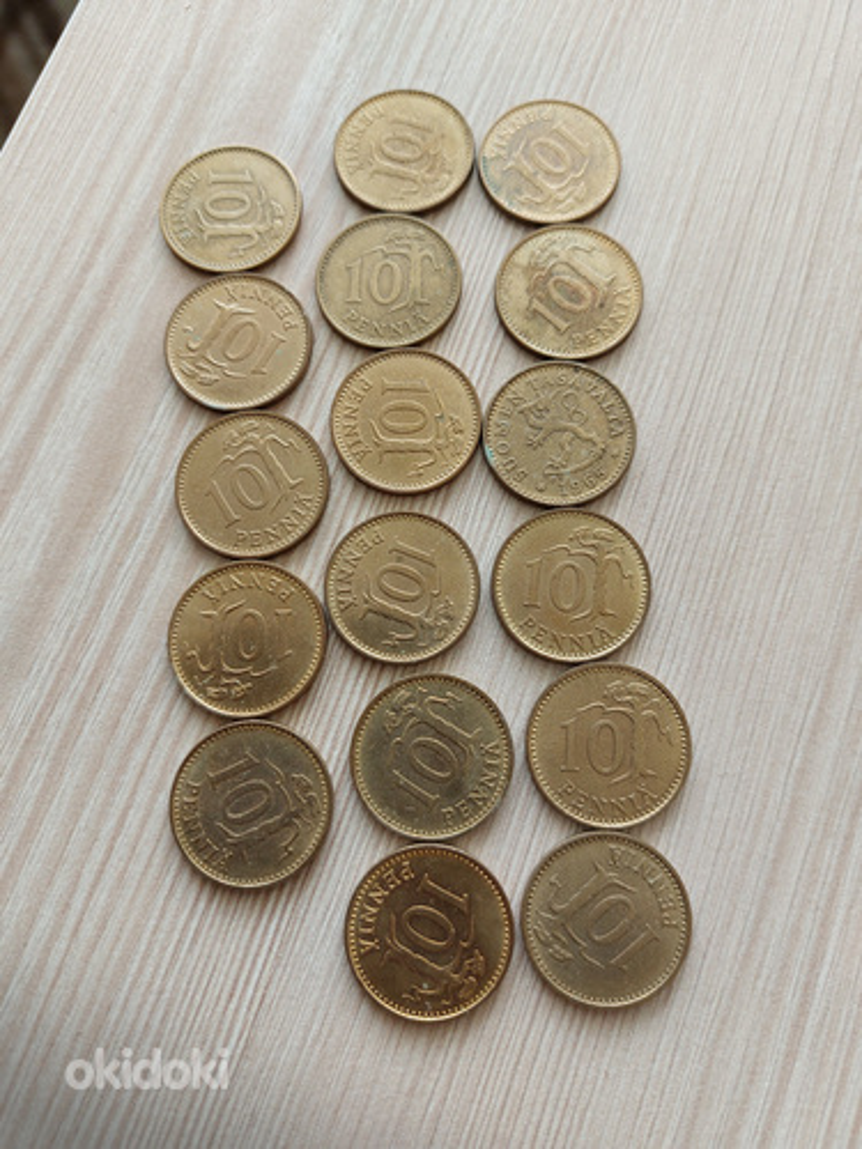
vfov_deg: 69.4
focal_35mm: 25
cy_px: 574
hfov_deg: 54.9
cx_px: 431
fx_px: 830
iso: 64
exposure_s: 1/100
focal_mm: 5.23
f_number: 1.8
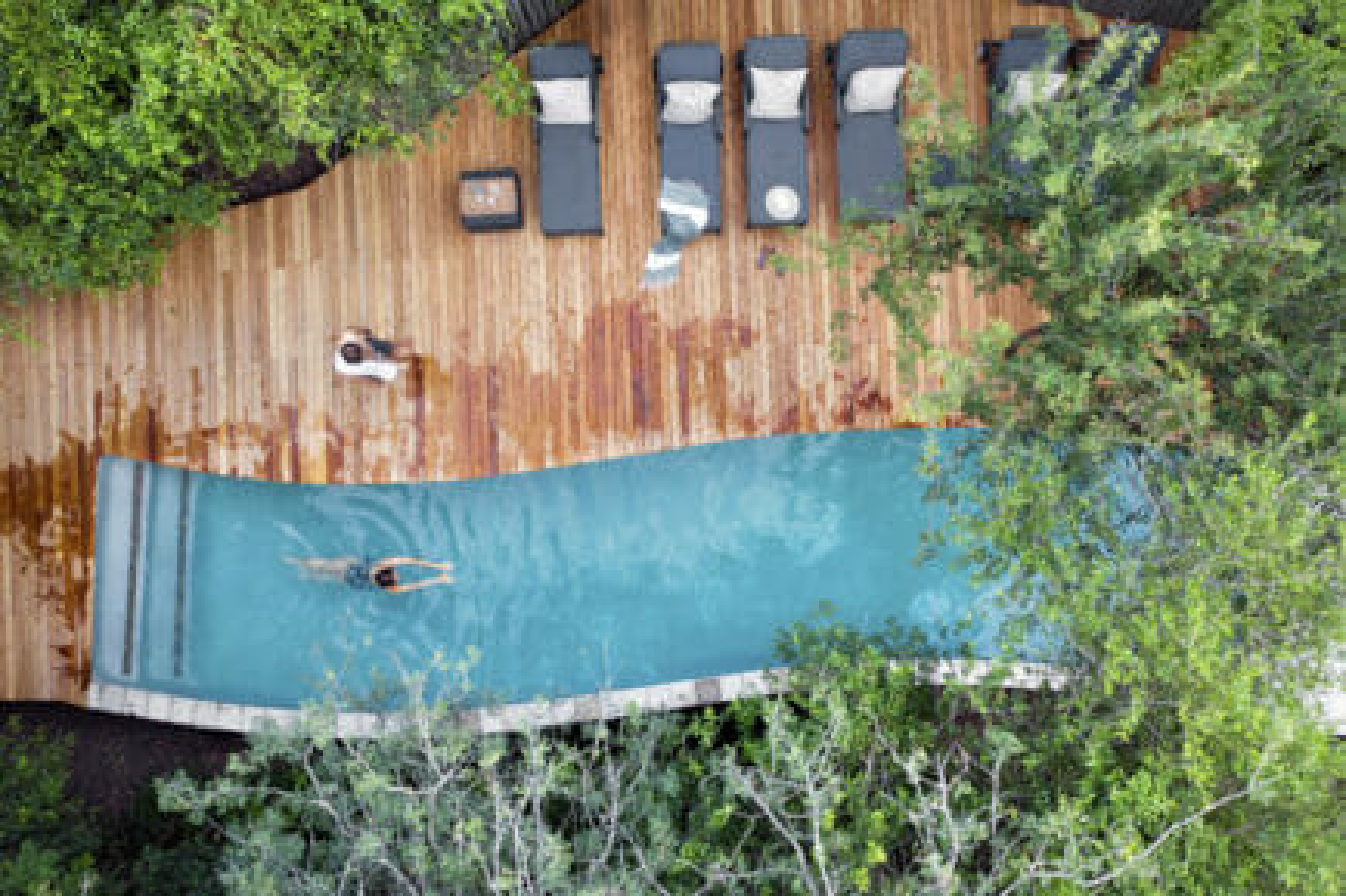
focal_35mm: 28
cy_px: 448
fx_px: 1046
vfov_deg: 46.4
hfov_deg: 65.5
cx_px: 673
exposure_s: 1/30
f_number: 2.8
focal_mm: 10.26
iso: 160
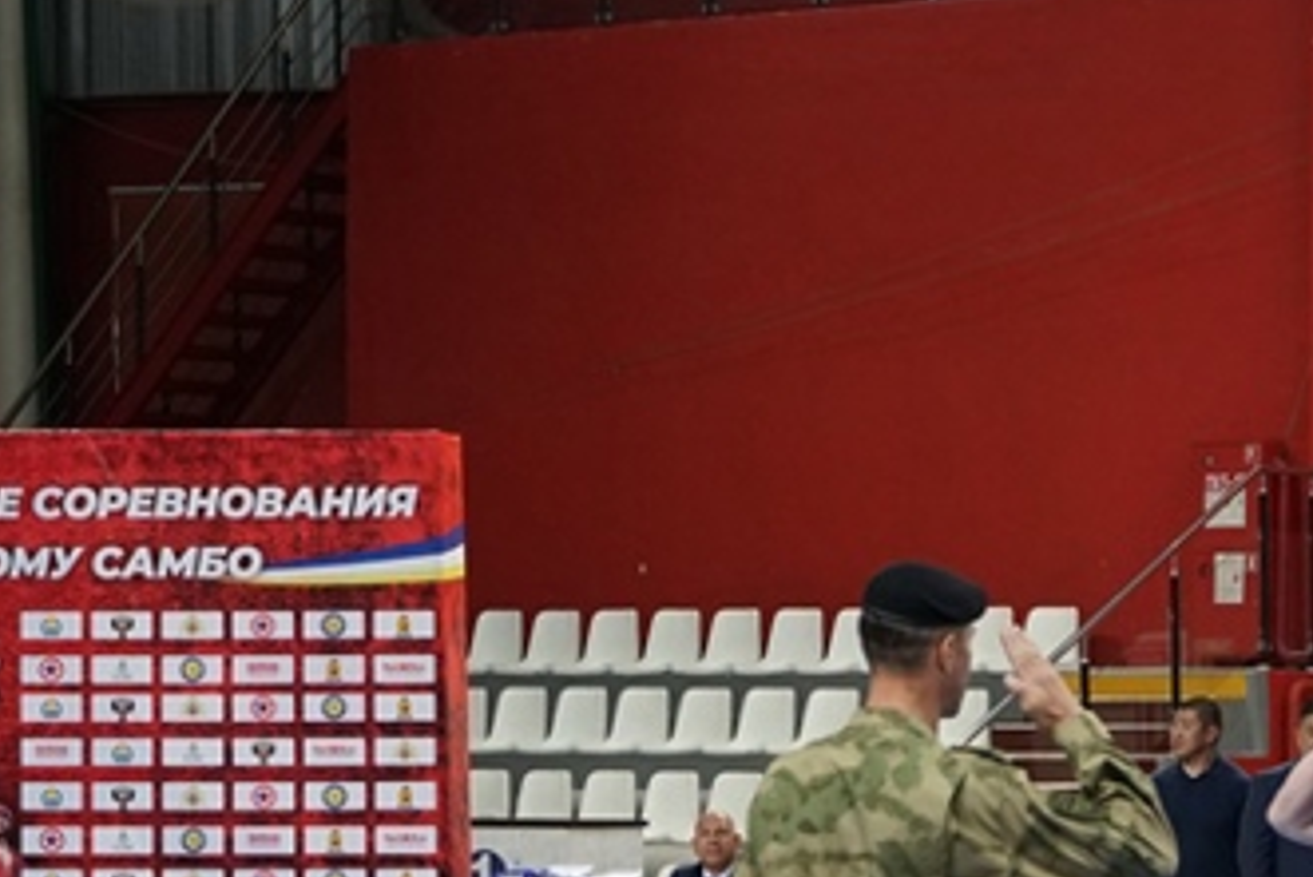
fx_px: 5947
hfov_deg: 12.5
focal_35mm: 163
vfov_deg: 8.4
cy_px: 933
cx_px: 1305
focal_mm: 48
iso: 1600
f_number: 5
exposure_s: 1/160
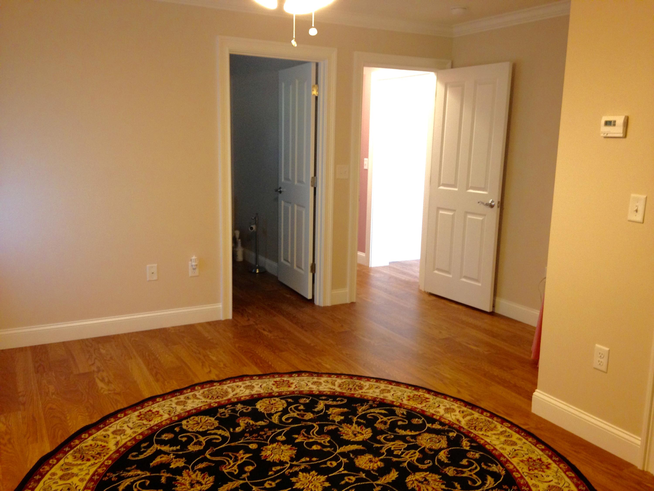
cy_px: 246
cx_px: 327
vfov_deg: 42.9
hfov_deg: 55.4
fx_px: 623
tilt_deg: -11.3
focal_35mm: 33
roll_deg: -0.1
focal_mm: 4.12
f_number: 2.4
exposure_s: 1/20
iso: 100
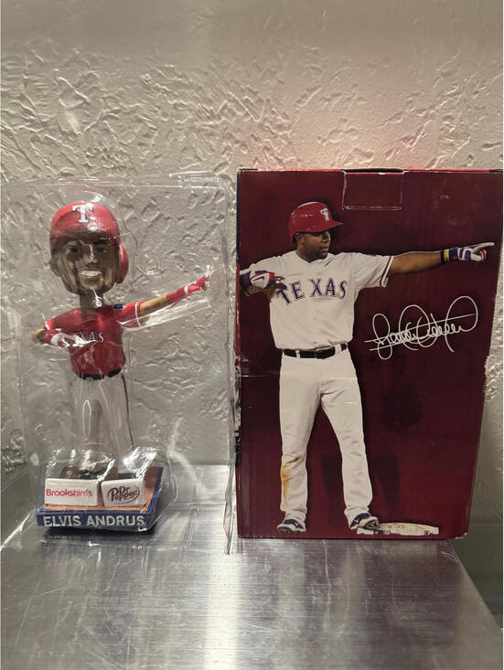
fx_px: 465
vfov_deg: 71.6
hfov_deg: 56.9
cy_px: 335
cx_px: 252
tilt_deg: -13.3
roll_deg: +0.0
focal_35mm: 24
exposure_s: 1/60
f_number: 1.78
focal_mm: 6.76
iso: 800
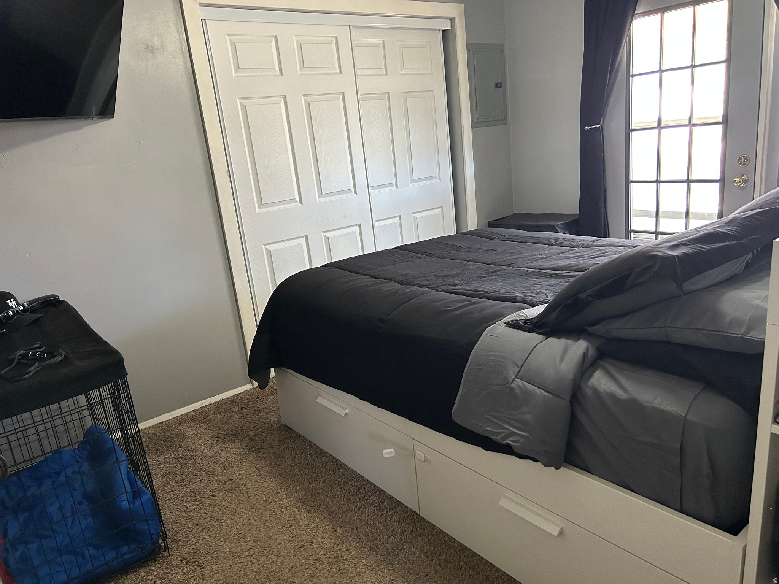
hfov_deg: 67.3
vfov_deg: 53.1
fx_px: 585
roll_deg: +6.2
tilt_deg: -15.4
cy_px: 292
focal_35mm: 26
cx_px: 390
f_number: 1.5
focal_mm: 5.7
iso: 320
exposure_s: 1/60
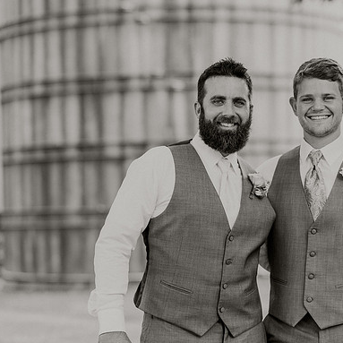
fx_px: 1513
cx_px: 226
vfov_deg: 12.9
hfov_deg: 12.9
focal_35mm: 135
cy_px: 172
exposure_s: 1/160
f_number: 2.8
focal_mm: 105
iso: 100
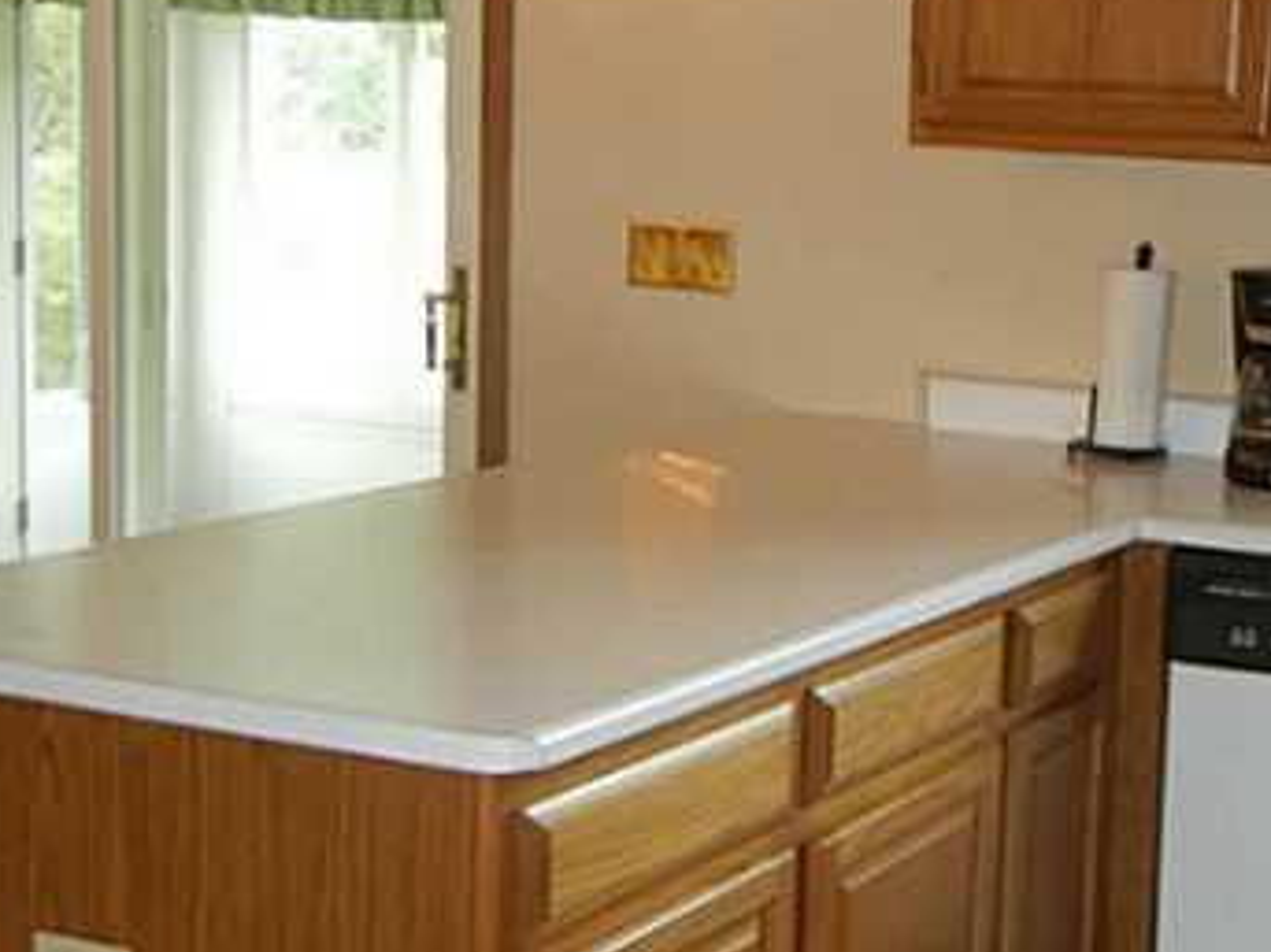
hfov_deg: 27.3
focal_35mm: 70
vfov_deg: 21.0
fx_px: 2569
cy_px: 404
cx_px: 1008
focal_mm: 5.4
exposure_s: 1/30
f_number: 3.5
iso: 200
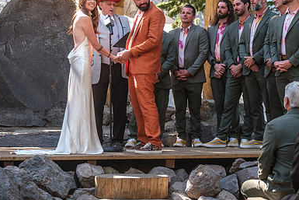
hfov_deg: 18.1
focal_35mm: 113
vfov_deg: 12.1
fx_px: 939
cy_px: 71
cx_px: 152
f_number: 3.6
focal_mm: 50
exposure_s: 1/200
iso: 400
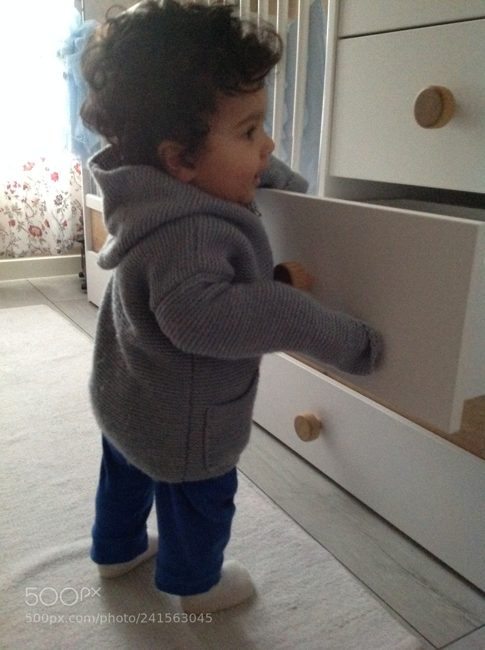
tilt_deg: -18.6
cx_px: 242
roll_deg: -1.8
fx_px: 656
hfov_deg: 40.6
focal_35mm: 35
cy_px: 325
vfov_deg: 52.7
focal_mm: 4.28
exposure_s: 1/15
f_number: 2.4
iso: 800
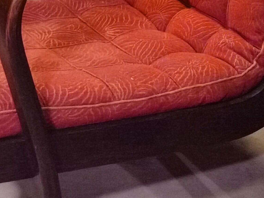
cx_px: 267
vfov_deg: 13.2
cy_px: 63
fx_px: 854
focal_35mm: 112
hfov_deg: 17.2
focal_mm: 6.71
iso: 2000
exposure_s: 1/100
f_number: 1.9
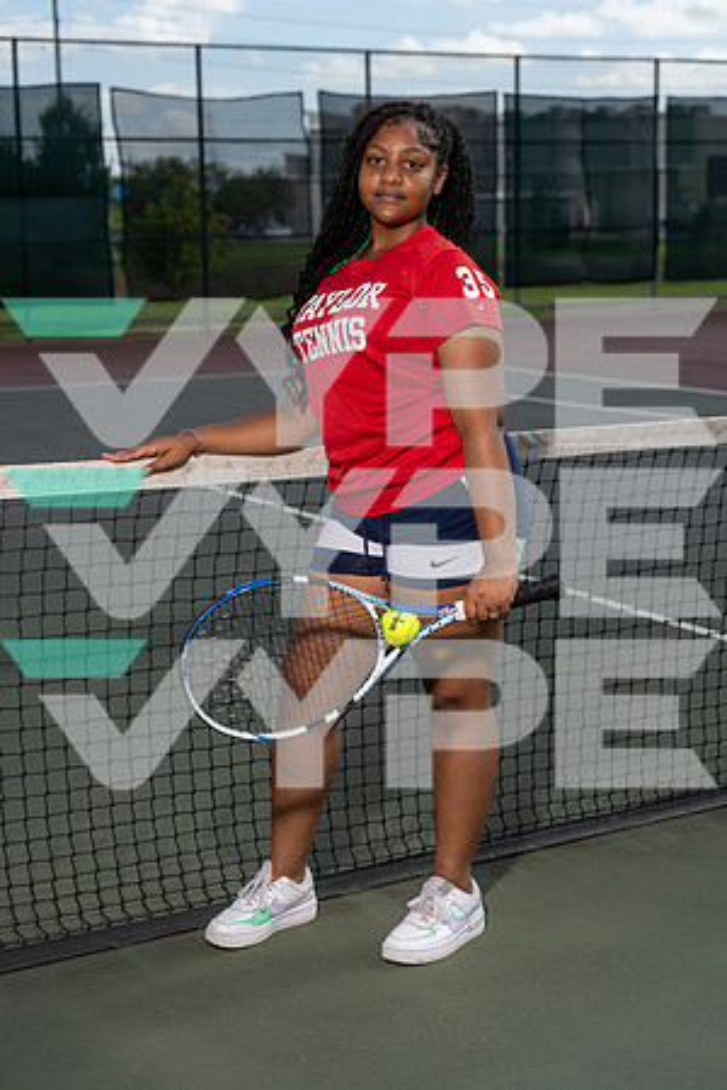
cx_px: 364
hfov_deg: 24.2
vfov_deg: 35.6
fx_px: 1696
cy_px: 545
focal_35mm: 56
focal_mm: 56
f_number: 4
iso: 100
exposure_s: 1/1250
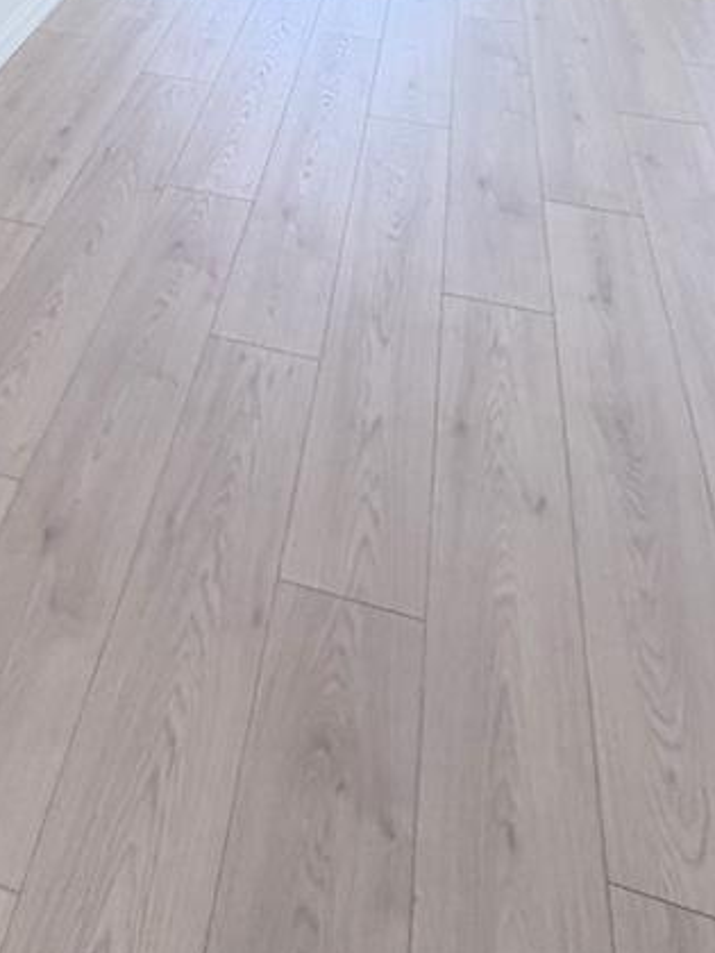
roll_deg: -0.4
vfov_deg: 32.4
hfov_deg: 34.8
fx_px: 1102
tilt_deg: -4.3
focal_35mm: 40
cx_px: 141
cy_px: -343
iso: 200
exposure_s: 1/121
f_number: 2.2
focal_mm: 2.22
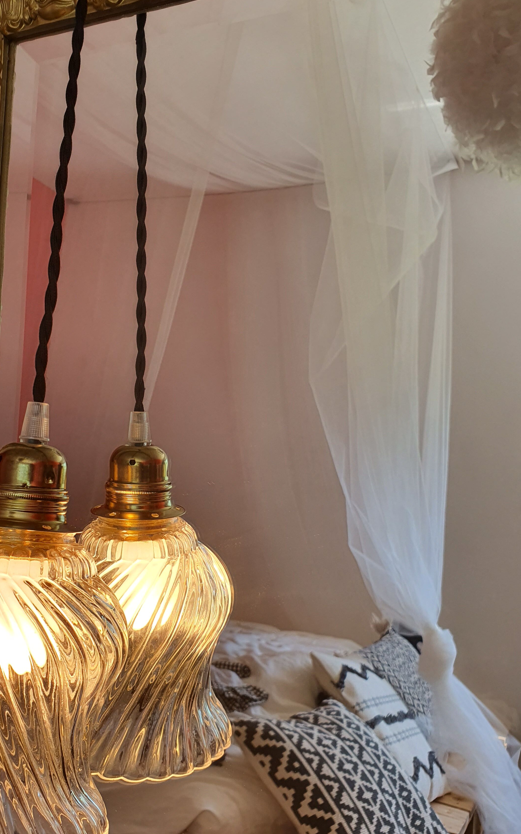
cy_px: 414
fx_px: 750
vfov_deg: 58.1
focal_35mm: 33
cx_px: 163
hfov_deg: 37.8
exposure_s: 1/196
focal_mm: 4.3
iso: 50
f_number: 2.4
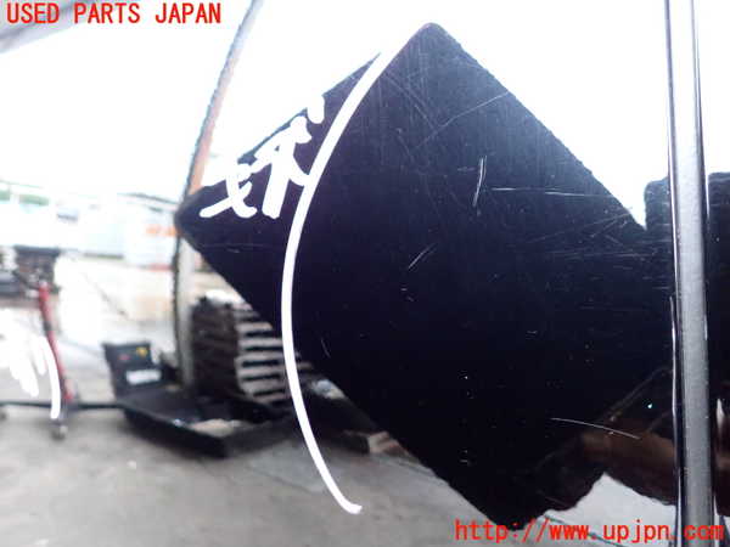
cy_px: 274
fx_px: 527
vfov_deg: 54.9
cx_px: 365
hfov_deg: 69.4
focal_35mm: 25
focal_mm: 4.5
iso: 1000
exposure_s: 1/60
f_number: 2
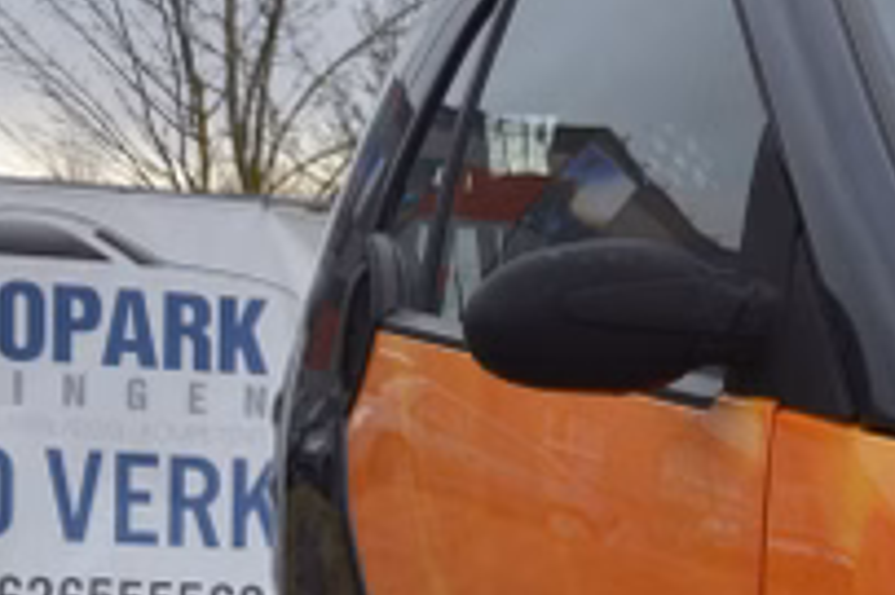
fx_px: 3527
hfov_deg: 13.6
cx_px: 1318
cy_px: 943
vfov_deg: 9.3
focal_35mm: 142
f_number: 5.6
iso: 250
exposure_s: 1/125
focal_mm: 24
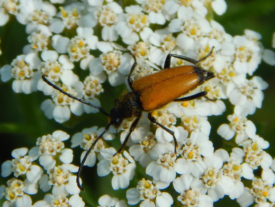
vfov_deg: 12.2
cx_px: 134
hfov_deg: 16.3
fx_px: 961
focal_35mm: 121
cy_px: 107
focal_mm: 20.5
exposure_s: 1/1500
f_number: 4.6
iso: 125
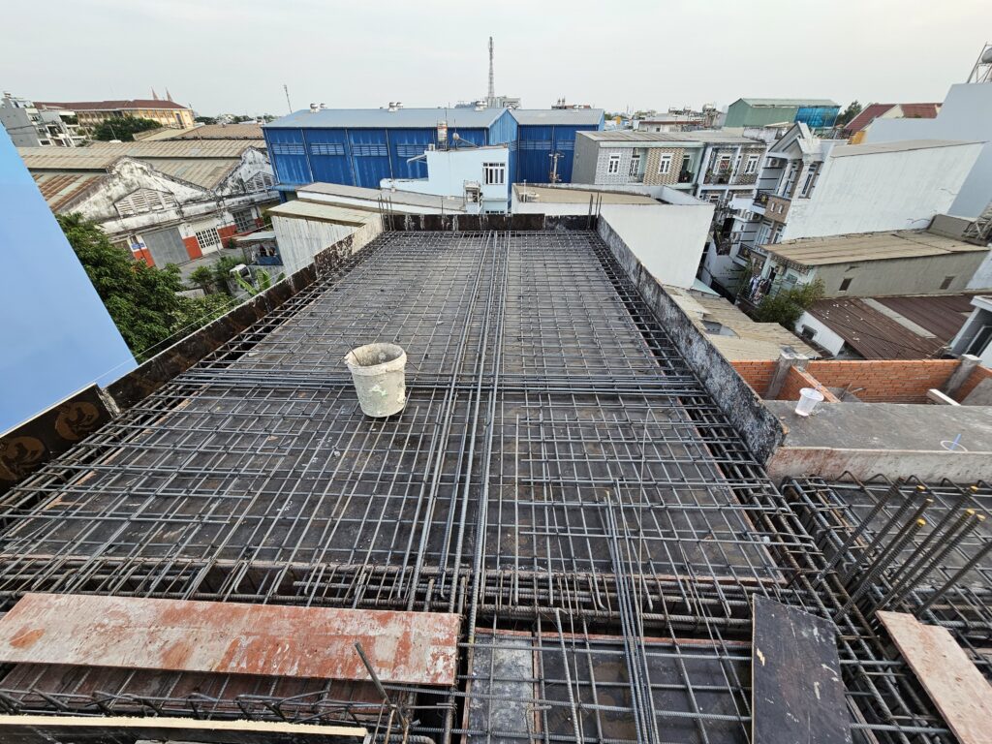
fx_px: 373
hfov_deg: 106.2
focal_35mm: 13
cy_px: 372
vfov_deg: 89.9
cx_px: 496
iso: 50
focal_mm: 2.2
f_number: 2.2
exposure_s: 1/416
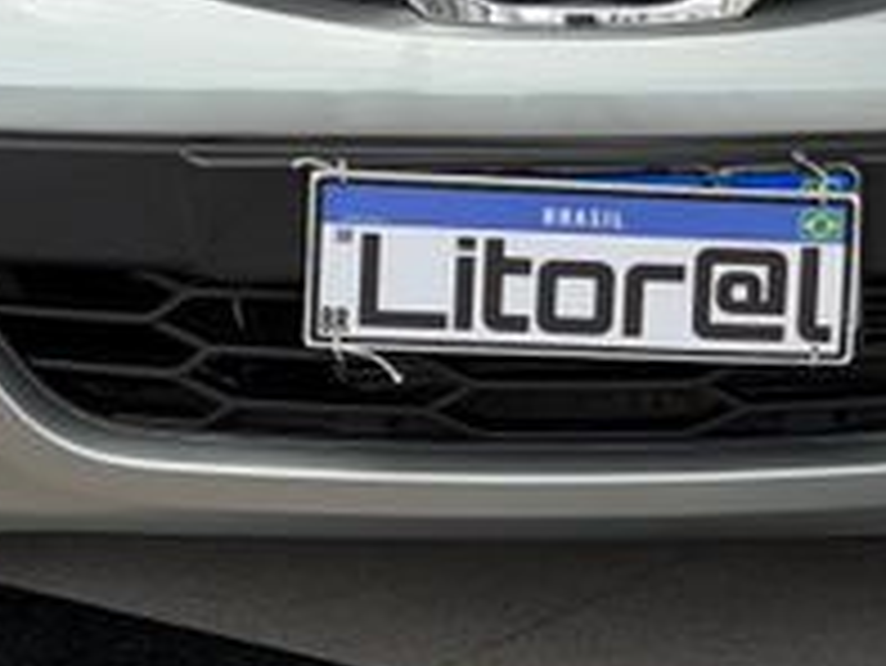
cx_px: 648
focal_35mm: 187
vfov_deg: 7.8
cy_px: -374
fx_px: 4789
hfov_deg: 10.6
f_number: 1.78
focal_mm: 6.76
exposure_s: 1/1100
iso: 80
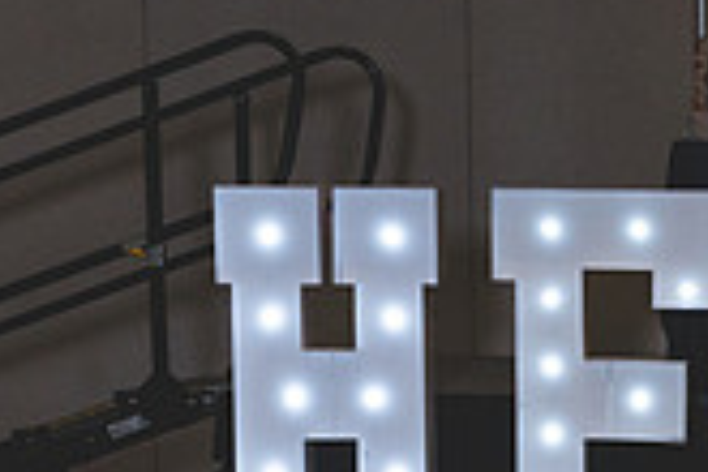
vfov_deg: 7.2
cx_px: 1164
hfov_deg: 10.4
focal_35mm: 188
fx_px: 3697
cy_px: 598
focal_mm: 44
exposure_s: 1/200
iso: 640
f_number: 2.8
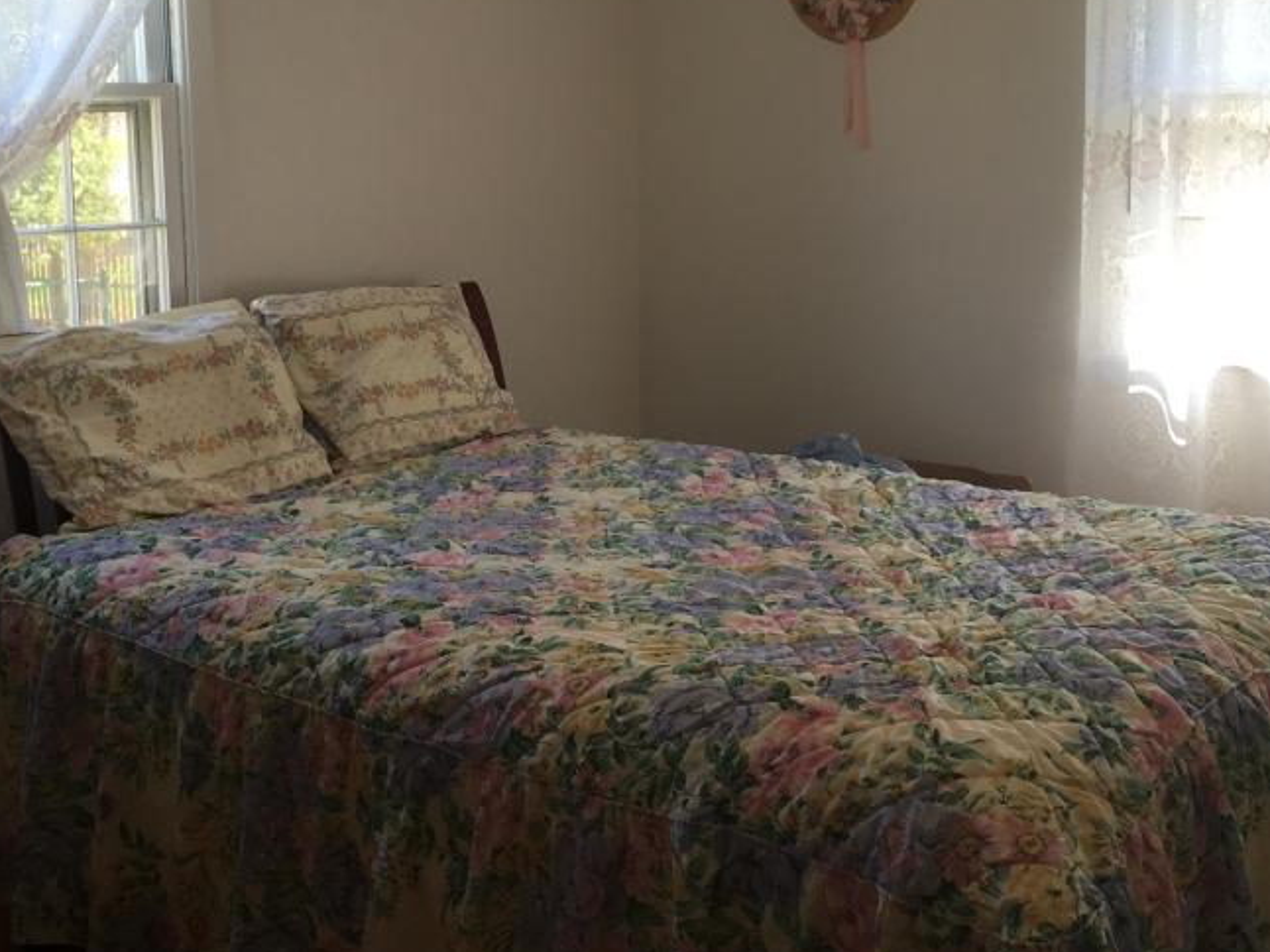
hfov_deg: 41.2
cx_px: 607
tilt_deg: -7.3
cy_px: 350
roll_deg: +1.1
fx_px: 1687
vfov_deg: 31.3
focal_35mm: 46
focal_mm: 4.15
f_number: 2.2
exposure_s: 1/120
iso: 50
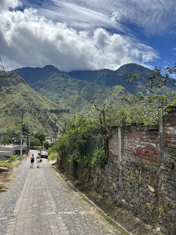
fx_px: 176
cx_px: 88
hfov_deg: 53.1
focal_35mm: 26
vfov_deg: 67.3
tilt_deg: +4.4
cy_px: 118
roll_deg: -2.2
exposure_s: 1/3968
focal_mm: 5.7
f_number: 1.5
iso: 50
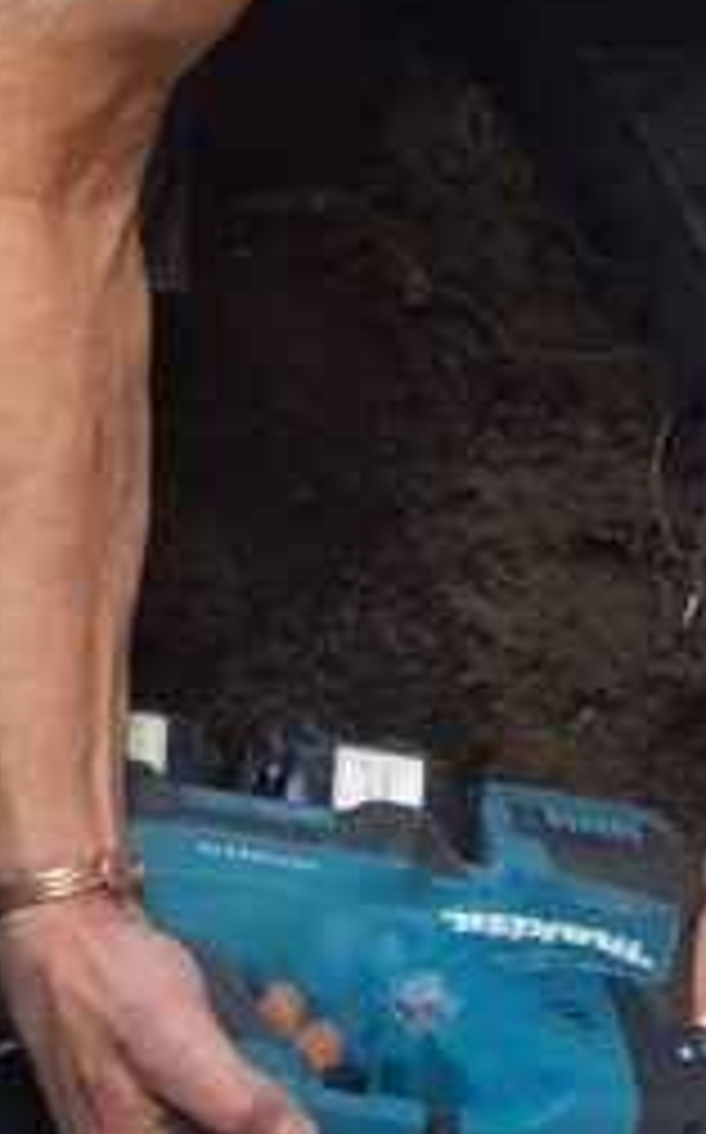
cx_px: 1151
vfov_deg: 6.2
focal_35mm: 336
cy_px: -140
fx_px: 10368
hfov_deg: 3.9
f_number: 2.1
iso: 50
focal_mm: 6
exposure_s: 1/100
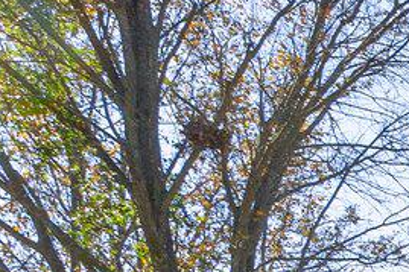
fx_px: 1385
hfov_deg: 9.4
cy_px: 765
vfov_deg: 9.3
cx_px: 1449
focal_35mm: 122
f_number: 13
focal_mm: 16
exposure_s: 1/160
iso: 250
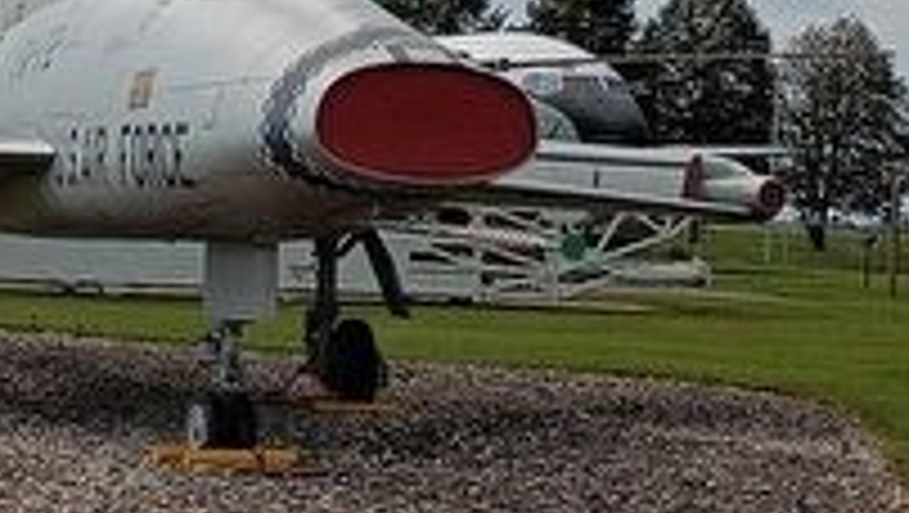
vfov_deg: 9.7
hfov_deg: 17.0
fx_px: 3015
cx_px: 212
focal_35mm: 125
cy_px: 198
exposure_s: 1/2674
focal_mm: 4.27
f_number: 1.8
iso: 107
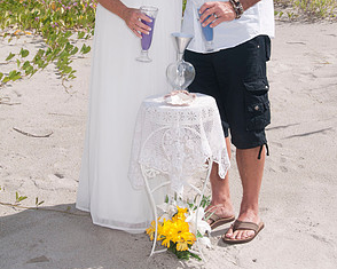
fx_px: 987
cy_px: 49
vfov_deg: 15.4
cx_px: 170
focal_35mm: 99
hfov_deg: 19.4
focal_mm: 46
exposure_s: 1/250
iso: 100
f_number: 13
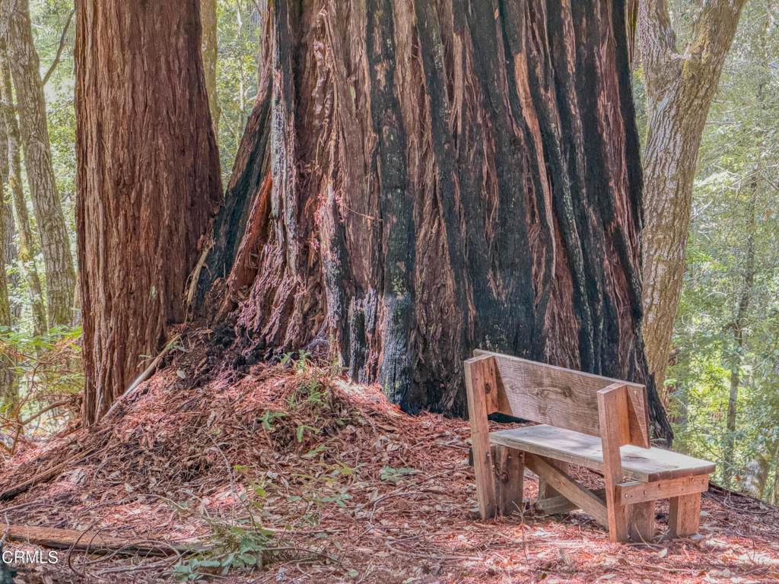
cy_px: 292
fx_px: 2250
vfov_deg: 14.8
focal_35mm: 100
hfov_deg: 19.6
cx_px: 390
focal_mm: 16.89
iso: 640
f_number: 2.8
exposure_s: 1/60
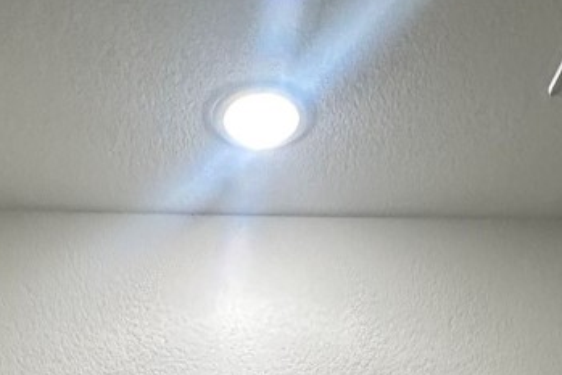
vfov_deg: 14.5
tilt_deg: -6.3
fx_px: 999
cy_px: 885
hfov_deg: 31.3
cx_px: 230
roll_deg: -0.6
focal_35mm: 64
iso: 250
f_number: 2.2
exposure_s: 1/120
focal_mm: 2.22
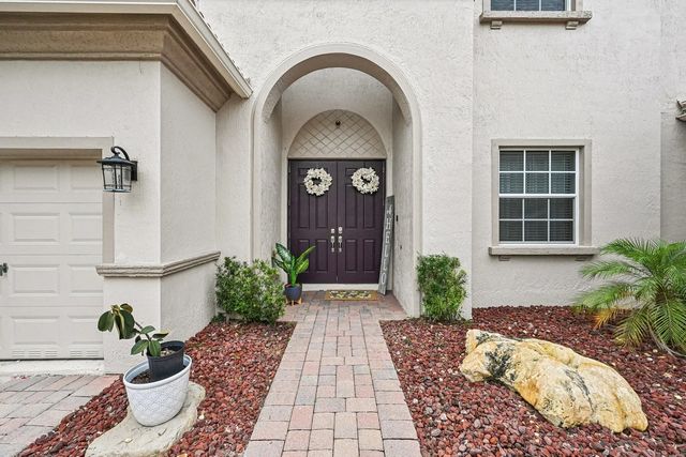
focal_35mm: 14
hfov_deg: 104.2
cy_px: 228
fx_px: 267
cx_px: 343
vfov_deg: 81.2
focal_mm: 14
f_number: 8
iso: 2500
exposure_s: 1/2500
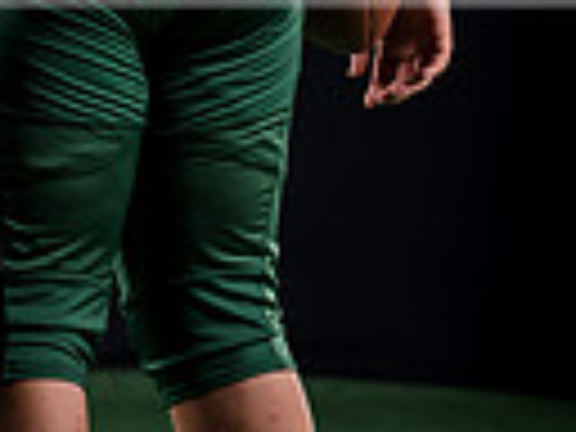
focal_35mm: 310
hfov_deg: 6.4
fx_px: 5158
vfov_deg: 4.8
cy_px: -104
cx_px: 140
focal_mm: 92
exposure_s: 1/160
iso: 200
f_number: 4
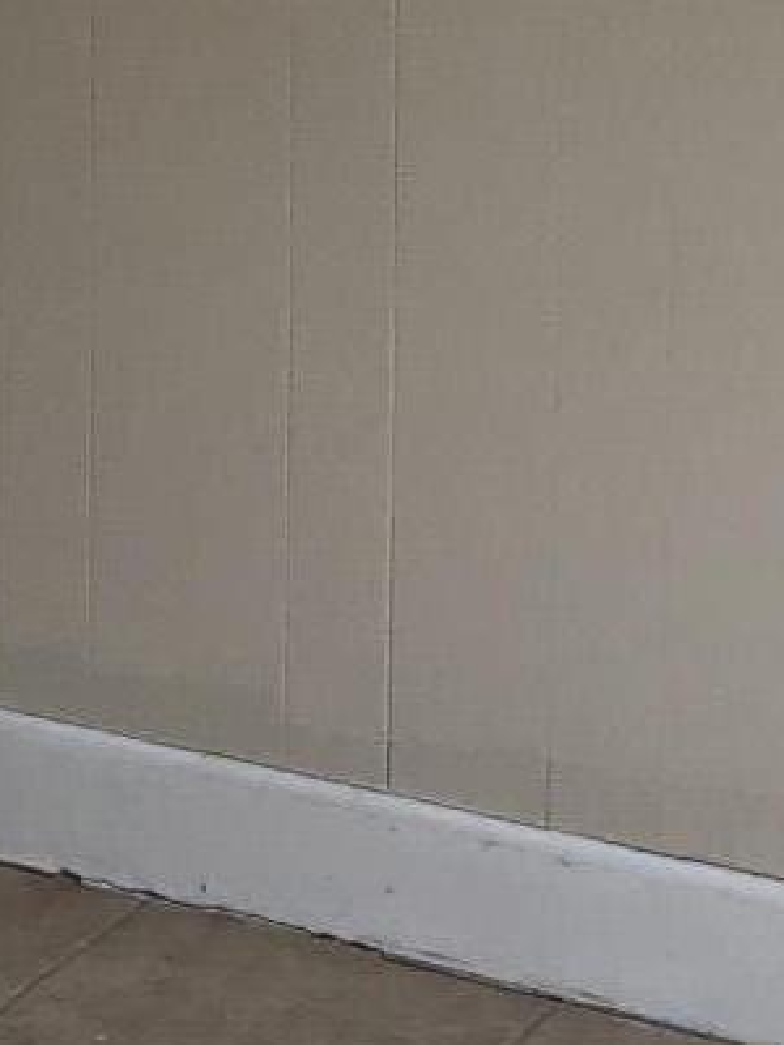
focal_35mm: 140
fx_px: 4228
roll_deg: -0.3
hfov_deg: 9.9
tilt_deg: -8.8
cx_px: -740
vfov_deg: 13.6
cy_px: -319
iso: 50
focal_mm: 3.99
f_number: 1.8
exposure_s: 1/120
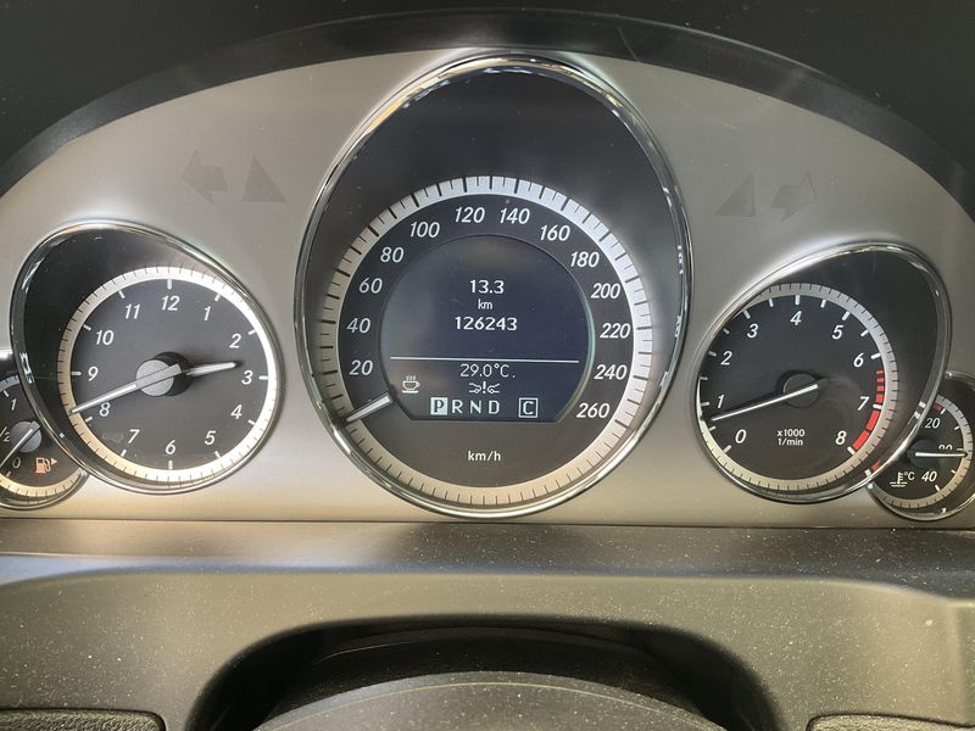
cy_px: 366
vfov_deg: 48.2
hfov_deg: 61.7
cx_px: 488
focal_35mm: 29
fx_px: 817
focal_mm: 3
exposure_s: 1/50
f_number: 1.8
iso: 100
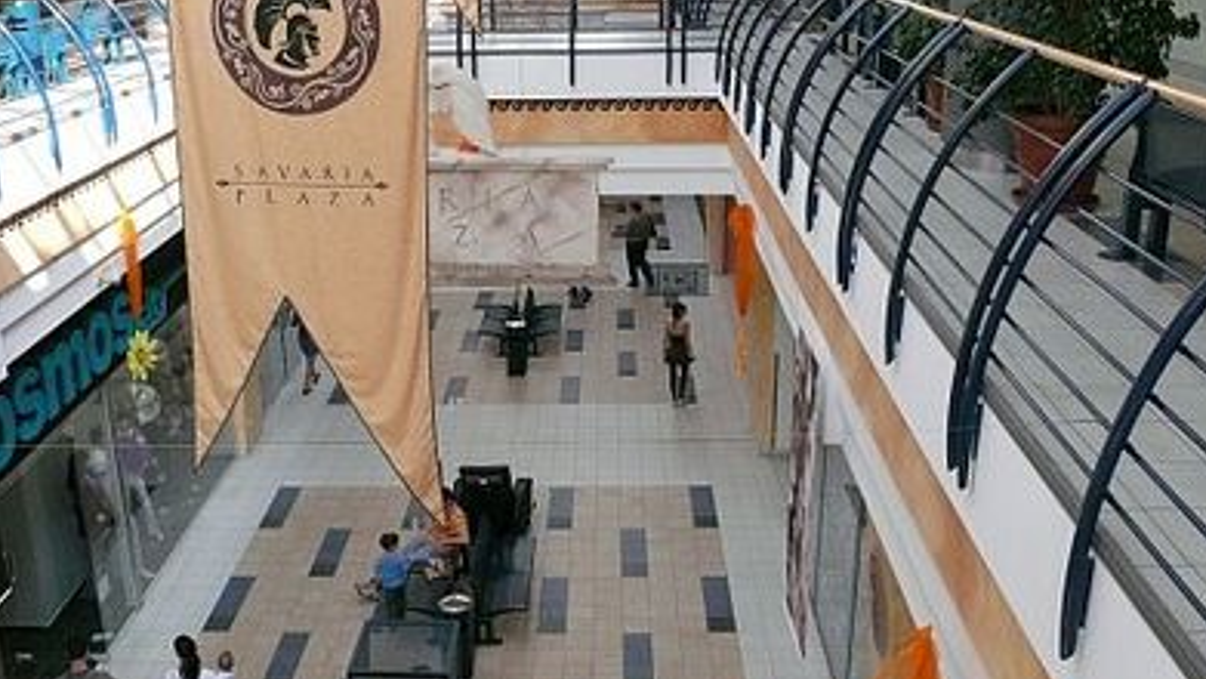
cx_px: 605
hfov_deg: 51.6
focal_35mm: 39
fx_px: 1247
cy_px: 349
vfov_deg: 30.4
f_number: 5.6
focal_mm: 7.4
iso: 400
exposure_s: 1/200
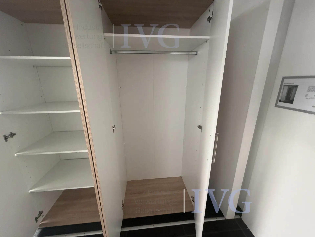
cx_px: 158
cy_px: 118
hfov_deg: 102.1
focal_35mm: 14
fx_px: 127
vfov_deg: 85.7
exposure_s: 1/94
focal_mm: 2.22
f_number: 2.2
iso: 320
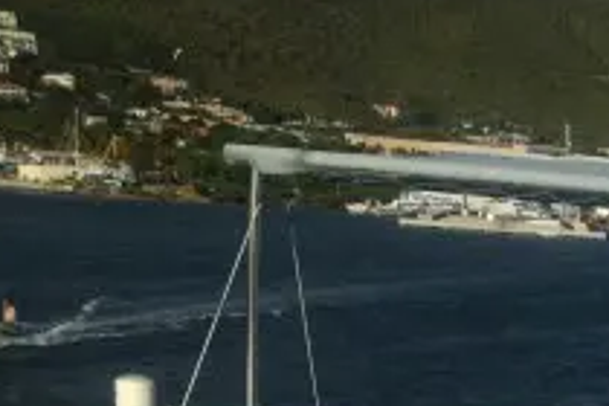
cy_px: 682
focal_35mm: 111
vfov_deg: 11.6
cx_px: 896
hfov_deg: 16.8
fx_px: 1878
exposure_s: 1/3690
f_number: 2.4
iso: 50
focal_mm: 4.28
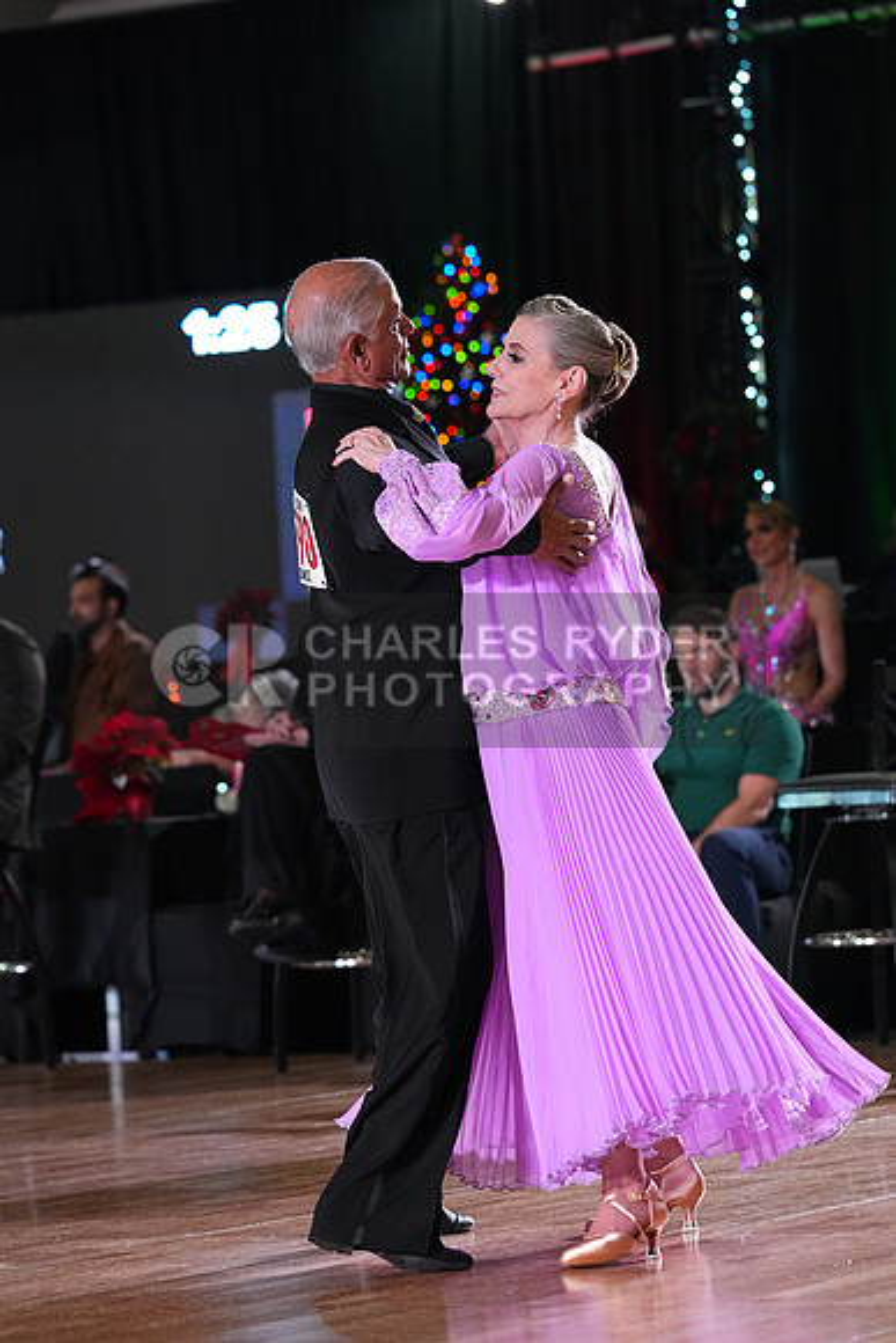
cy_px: 672
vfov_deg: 13.8
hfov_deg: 9.2
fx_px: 5559
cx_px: 448
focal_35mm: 149
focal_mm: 149
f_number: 4.5
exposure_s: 1/400
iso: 6400
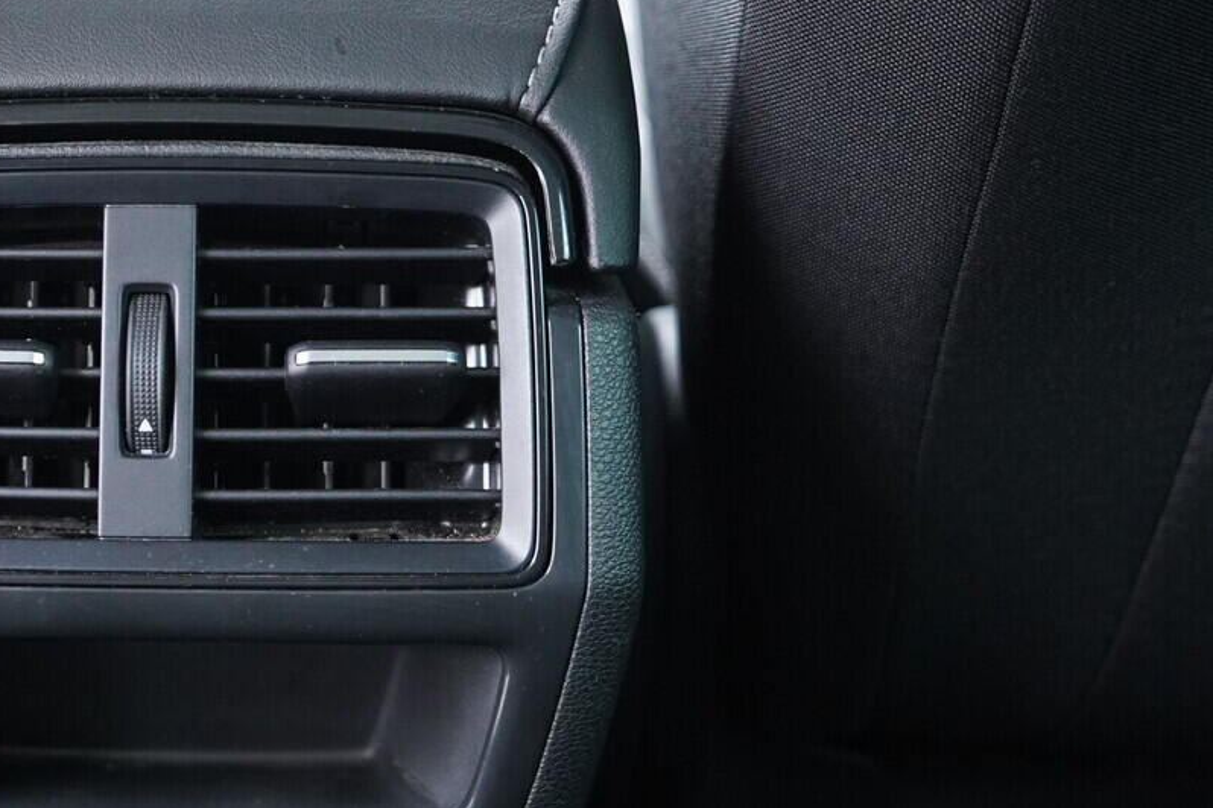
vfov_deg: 20.8
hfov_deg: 29.8
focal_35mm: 65
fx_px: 2190
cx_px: 155
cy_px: 548
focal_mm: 24
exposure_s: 1/40
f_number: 2.8
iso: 2000
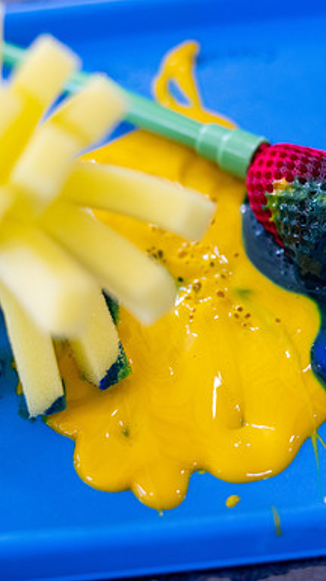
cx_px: 208
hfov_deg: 15.2
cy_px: 290
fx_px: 1216
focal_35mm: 79
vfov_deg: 26.9
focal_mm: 50
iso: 1600
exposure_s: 1/320
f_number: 2.8
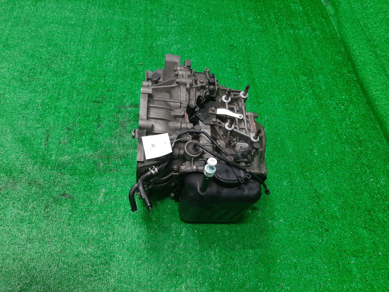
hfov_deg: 67.3
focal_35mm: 26
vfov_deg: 53.1
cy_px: 146
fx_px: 292
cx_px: 194
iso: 128
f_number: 1.7
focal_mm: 3.93
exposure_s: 1/50
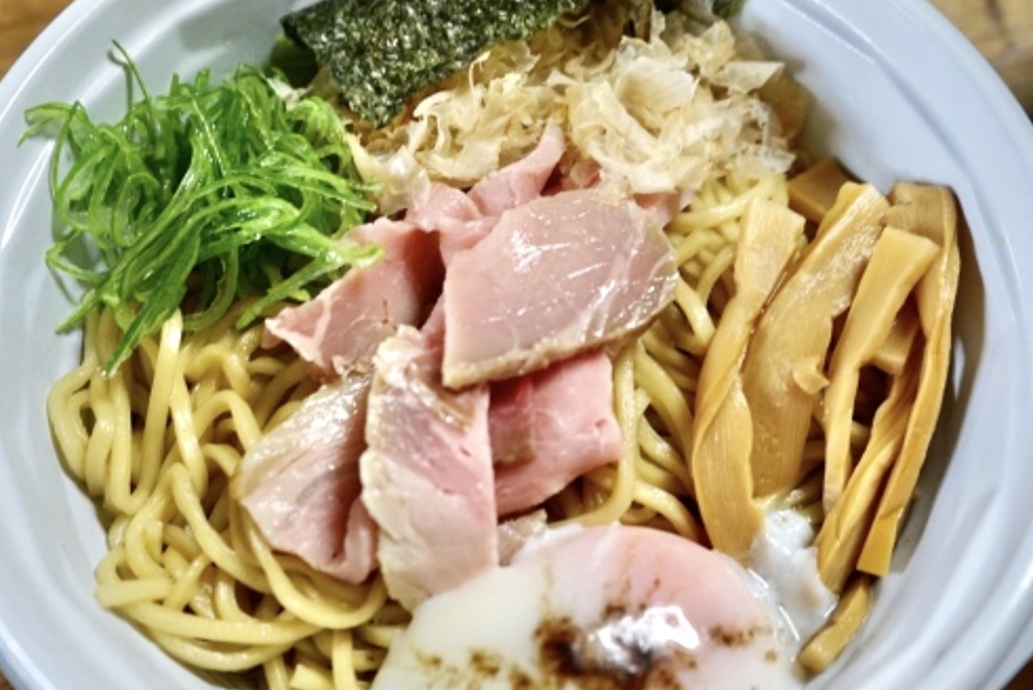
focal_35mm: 43
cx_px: 463
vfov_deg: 31.2
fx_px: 1235
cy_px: 403
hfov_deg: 45.3
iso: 640
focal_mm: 33
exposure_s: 1/60
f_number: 4.5
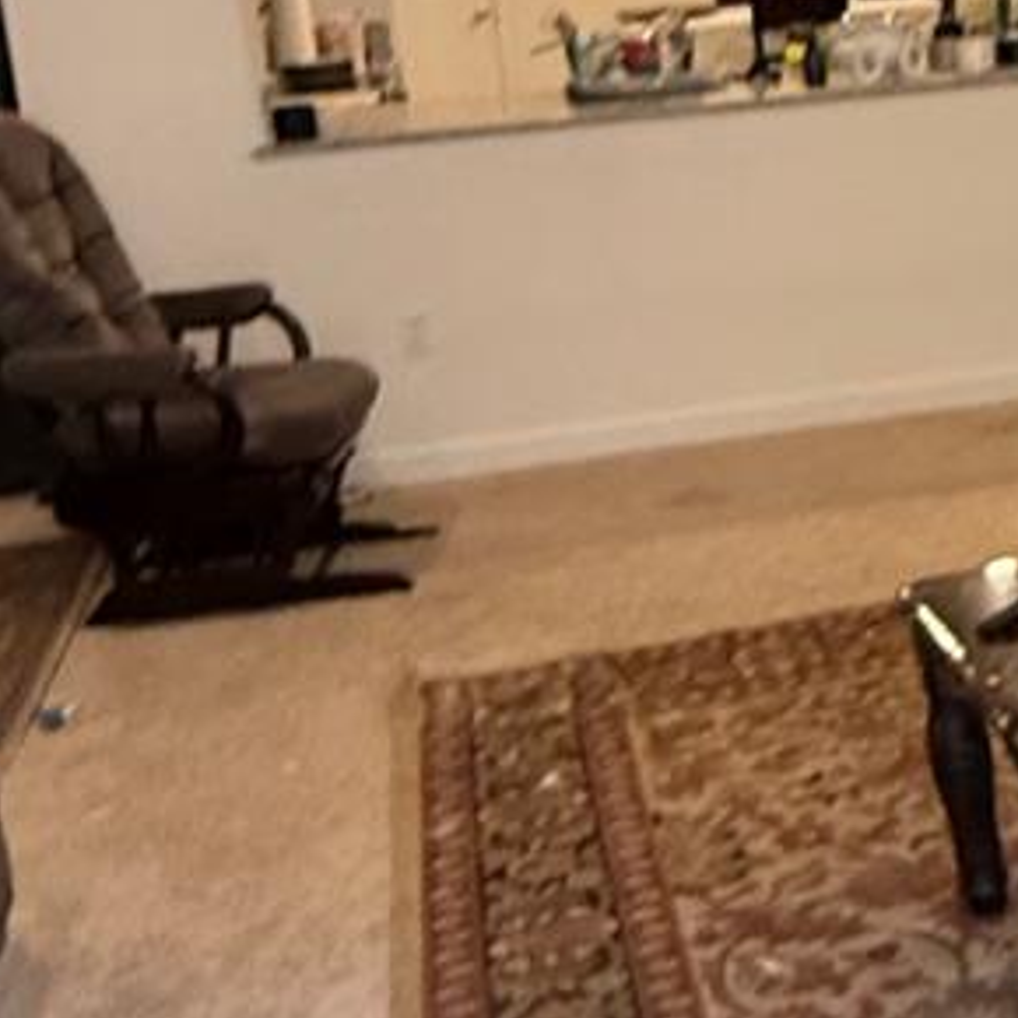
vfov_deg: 26.5
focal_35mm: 64
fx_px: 2129
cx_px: 1072
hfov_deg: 25.3
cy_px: 253
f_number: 2.2
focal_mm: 2.22
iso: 320
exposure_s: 1/88
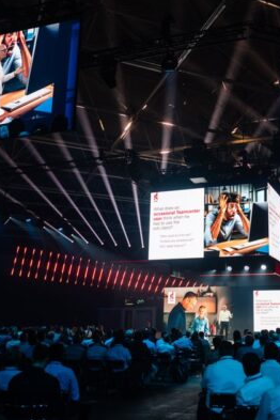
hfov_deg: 32.6
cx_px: 221
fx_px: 467
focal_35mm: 40
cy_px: 212
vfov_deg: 48.5
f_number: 1.8
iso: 64
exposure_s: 1/60
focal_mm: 24
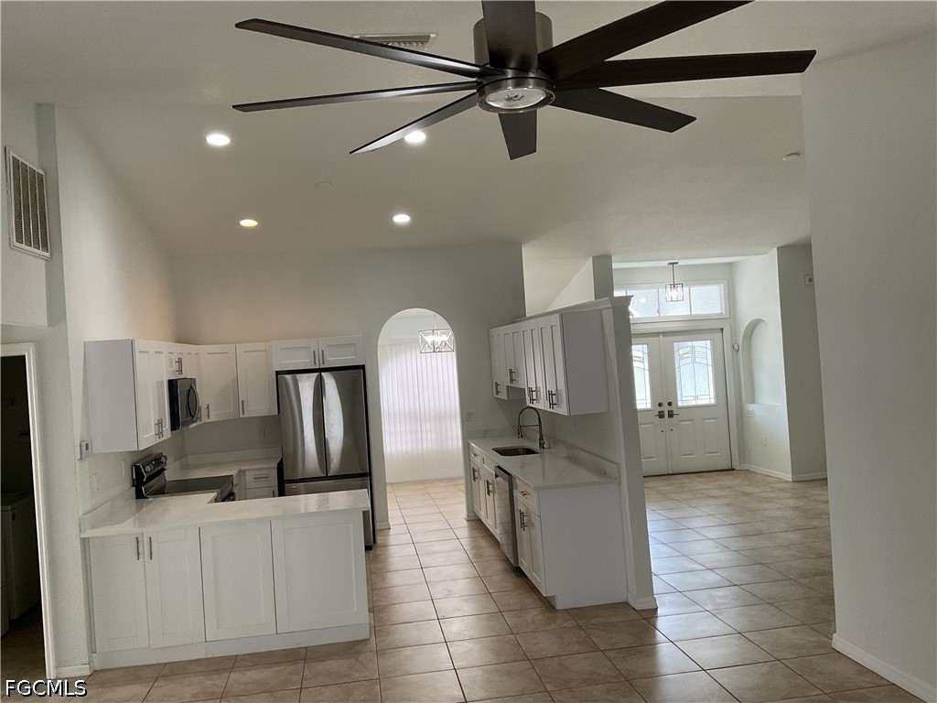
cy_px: 352
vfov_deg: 48.2
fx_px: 785
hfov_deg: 61.7
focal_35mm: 29
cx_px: 468
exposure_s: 1/60
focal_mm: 3
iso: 80
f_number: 1.8
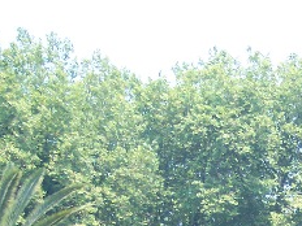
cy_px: 364
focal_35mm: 131
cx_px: 409
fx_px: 1143
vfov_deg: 10.8
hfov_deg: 14.3
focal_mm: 8
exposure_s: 1/350
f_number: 2.8
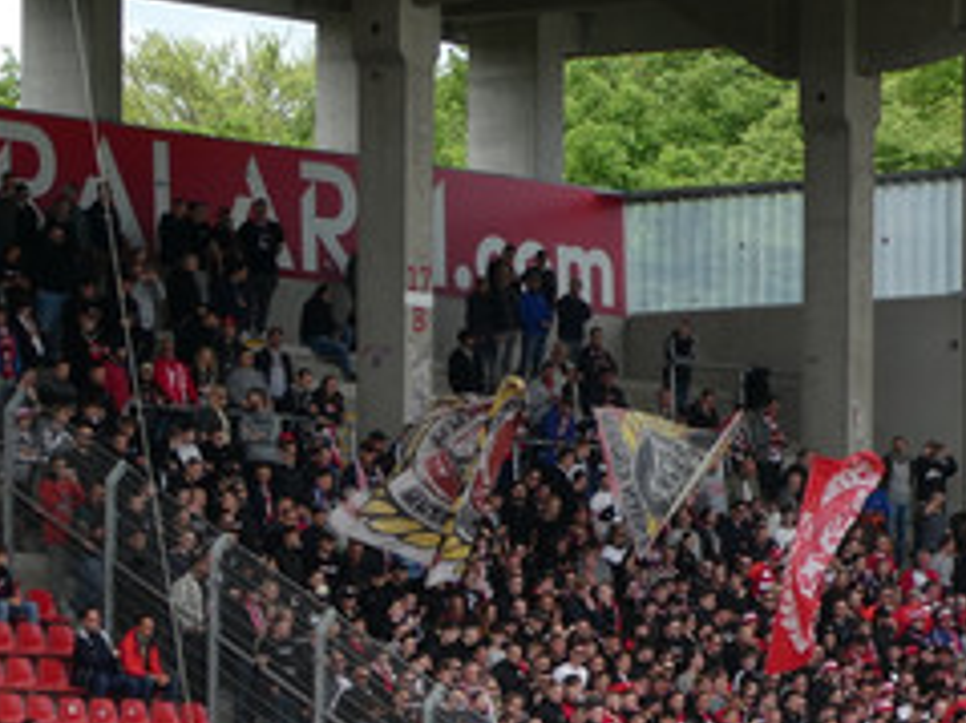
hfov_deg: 7.0
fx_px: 7921
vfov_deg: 5.2
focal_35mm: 284
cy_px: 788
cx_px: 732
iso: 80
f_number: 5.1
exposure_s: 1/200
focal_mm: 19
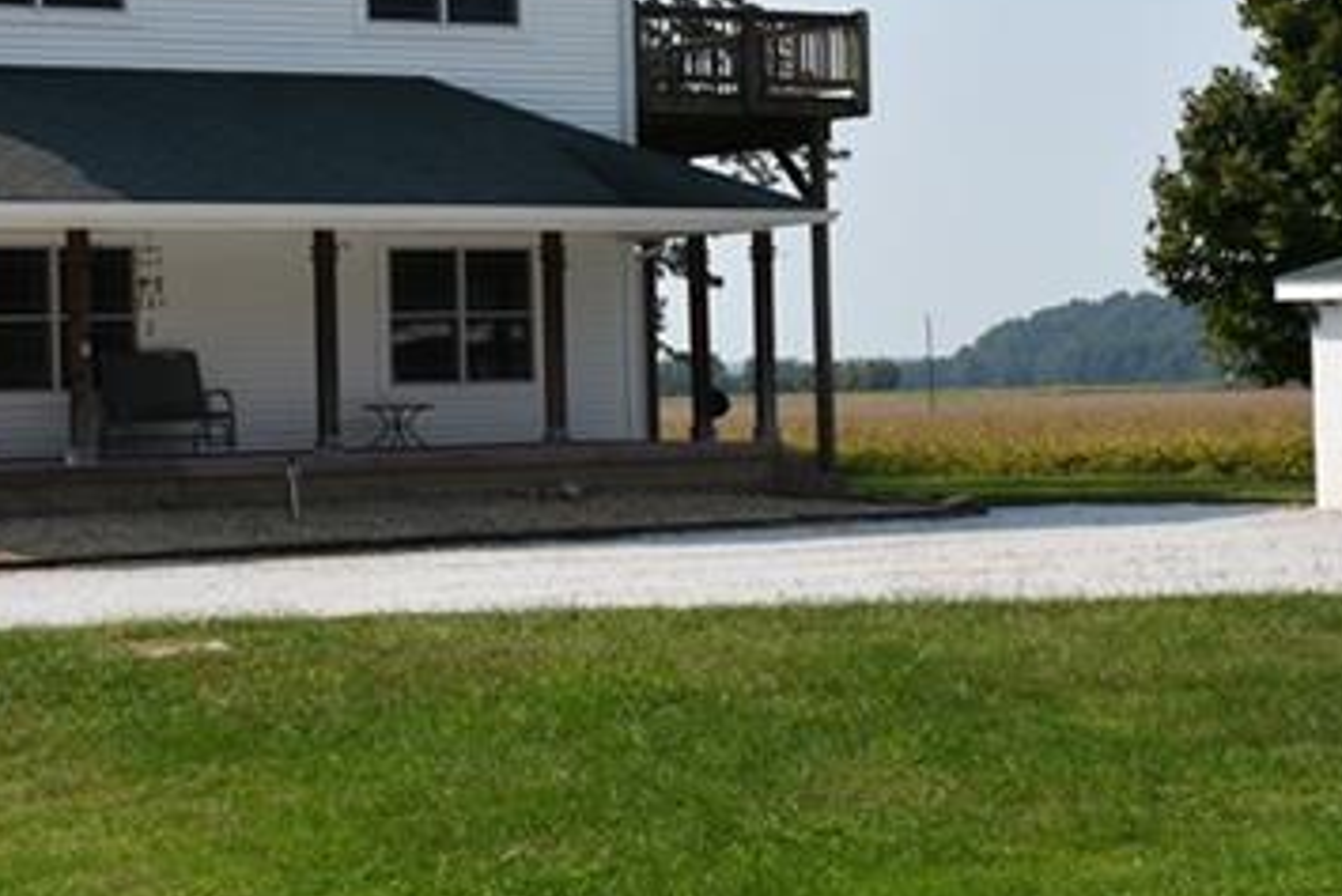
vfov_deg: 13.7
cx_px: 677
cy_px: 265
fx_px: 3708
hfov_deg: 20.5
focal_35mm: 99
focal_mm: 23
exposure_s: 1/500
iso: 140
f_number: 8
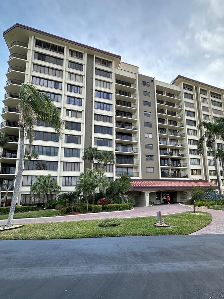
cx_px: 146
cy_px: 172
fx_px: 164
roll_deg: +1.7
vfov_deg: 84.1
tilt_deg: +9.4
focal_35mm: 19
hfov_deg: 67.1
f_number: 2.2
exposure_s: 1/384
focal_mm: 2.22
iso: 40
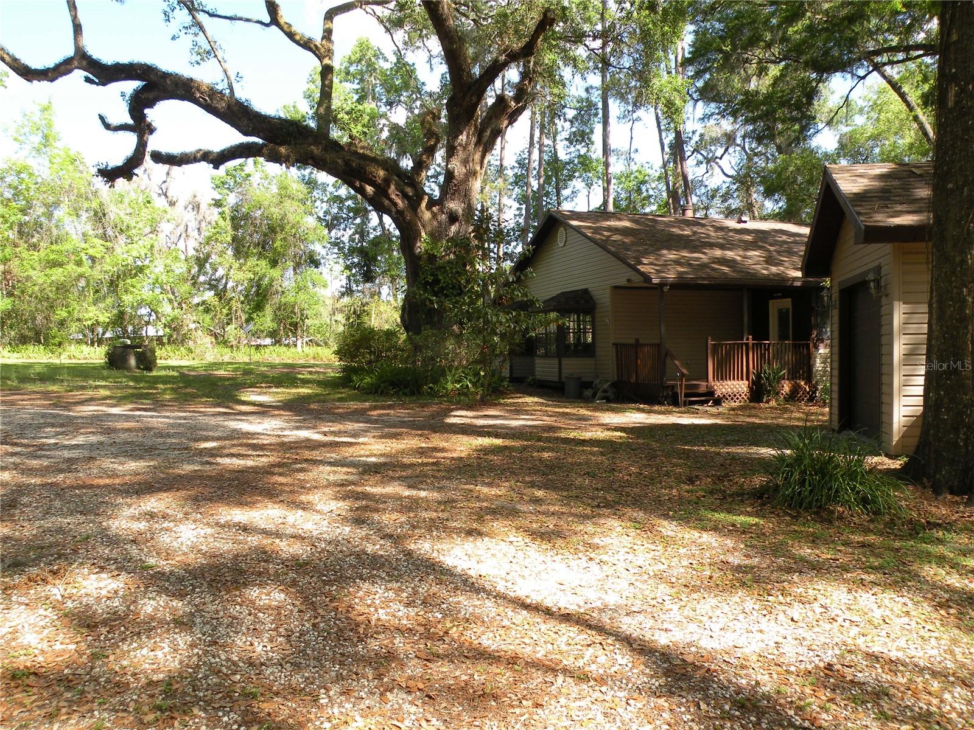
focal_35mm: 27
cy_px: 365
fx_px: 760
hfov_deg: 65.3
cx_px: 487
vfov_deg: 51.4
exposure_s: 1/110
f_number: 4
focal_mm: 4.7
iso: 64
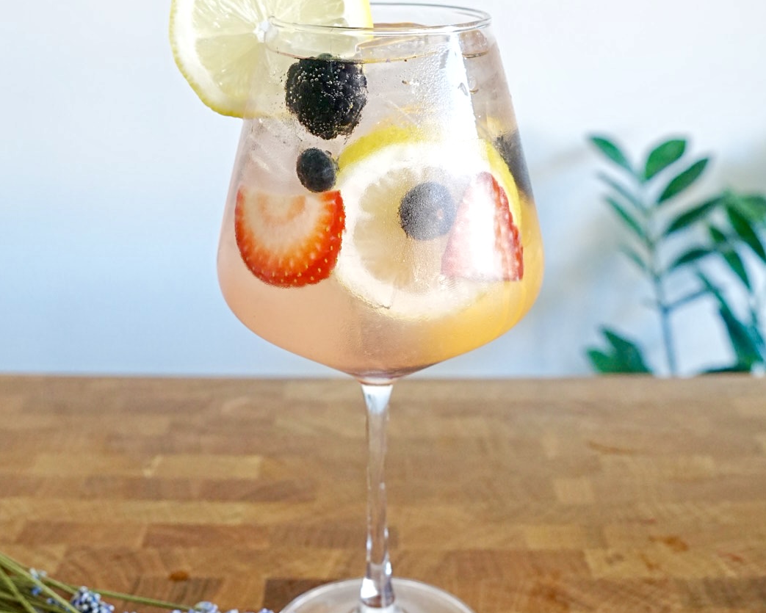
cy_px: 169
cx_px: 372
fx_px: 1098
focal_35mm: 48
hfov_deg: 38.4
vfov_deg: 30.8
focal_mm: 22.2
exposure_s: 1/80
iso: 1000
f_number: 4.5
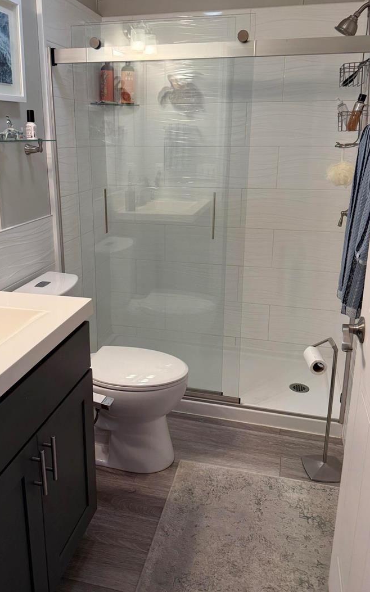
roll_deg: -0.9
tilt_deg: -14.3
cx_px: 165
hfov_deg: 43.1
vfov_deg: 64.4
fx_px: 468
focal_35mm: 29
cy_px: 256
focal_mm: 6.76
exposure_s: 1/120
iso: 160
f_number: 1.78
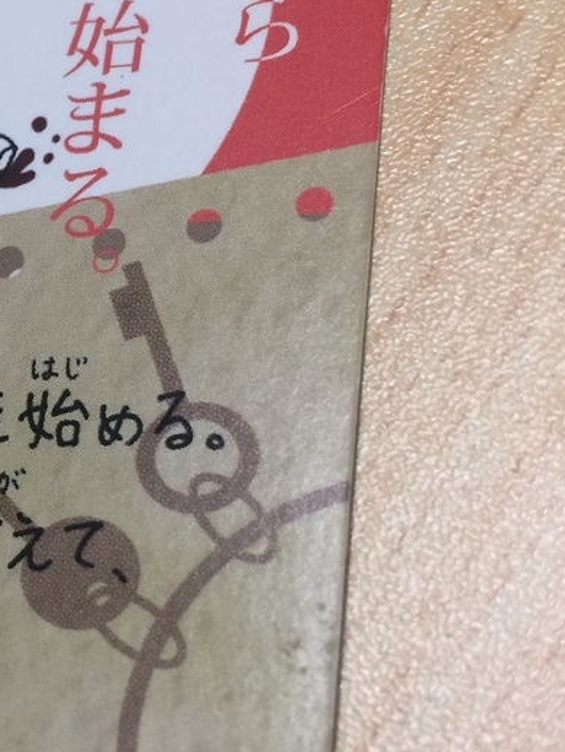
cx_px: -75
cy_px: 341
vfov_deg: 28.9
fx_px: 1456
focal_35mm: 67
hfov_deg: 20.8
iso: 50
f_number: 2.2
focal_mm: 4.15
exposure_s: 1/30
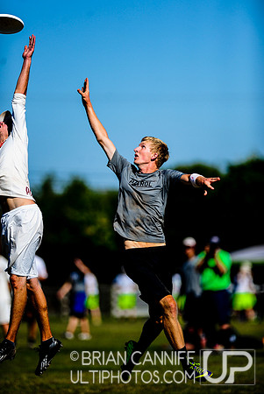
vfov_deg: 6.9
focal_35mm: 300
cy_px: 197
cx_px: 132
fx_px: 3292
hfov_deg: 4.6
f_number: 2.8
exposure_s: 1/8000
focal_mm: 300
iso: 200
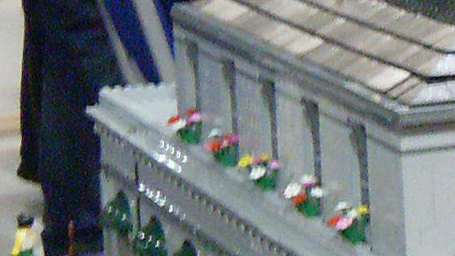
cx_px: 1028
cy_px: 46
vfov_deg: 5.1
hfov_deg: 8.4
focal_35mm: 237
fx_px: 2859
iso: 200
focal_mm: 6.3
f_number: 2.8
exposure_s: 1/8
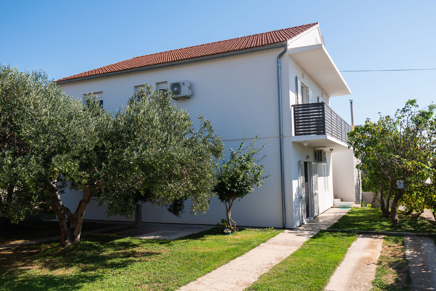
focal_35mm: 30
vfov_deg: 43.6
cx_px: 218
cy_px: 146
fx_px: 363
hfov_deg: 61.9
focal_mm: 20
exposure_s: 1/250
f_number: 8
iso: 100
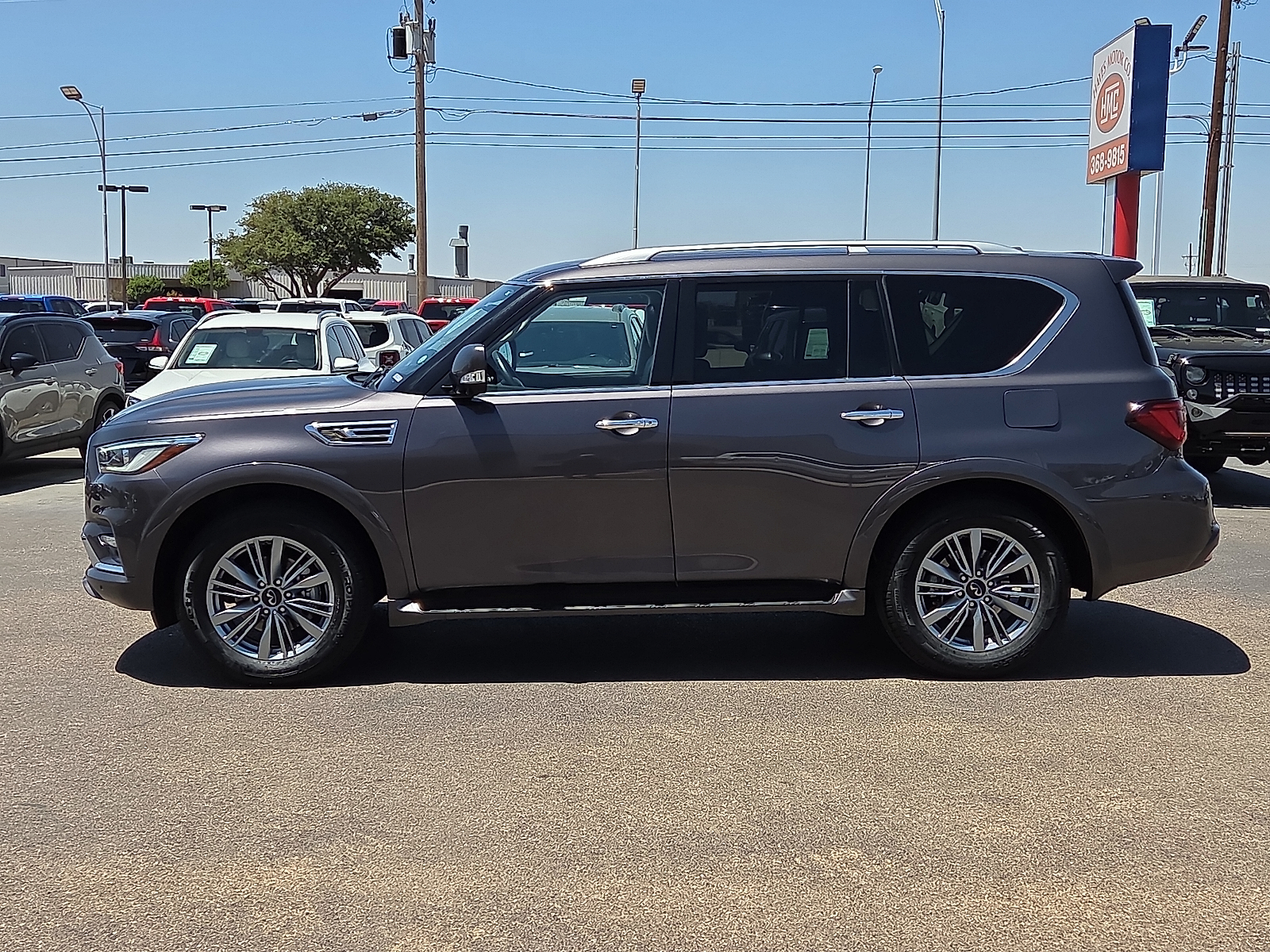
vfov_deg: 32.9
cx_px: 635
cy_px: 476
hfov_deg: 42.9
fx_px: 1614
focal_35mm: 44
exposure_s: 1/1667
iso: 25
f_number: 1.8
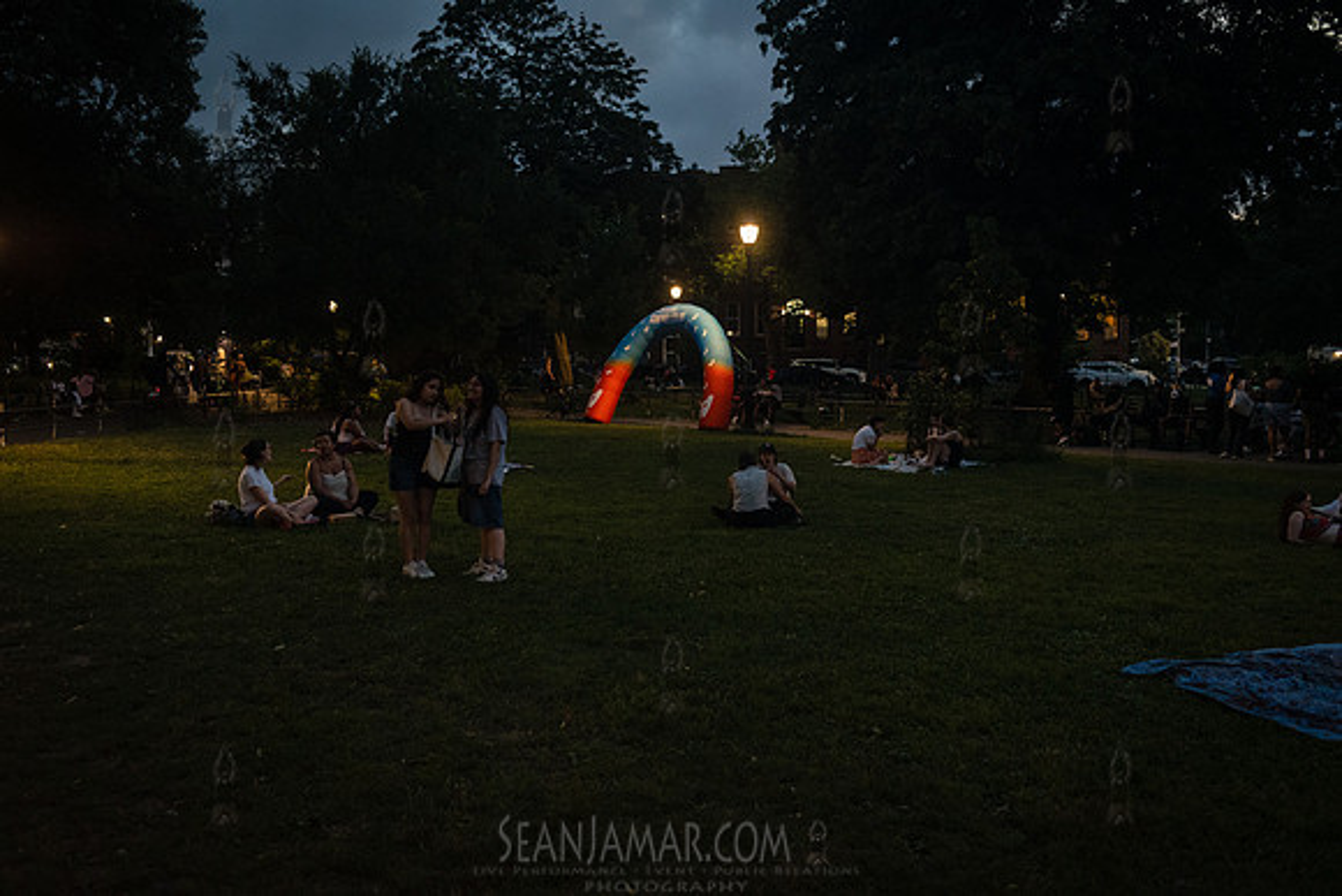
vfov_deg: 37.9
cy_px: 448
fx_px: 1305
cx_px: 671
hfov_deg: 54.4
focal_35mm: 35
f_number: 3.5
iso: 4000
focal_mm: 35
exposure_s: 1/160
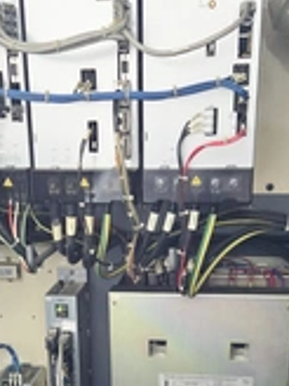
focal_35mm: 56
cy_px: 348
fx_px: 623
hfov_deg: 26.0
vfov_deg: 32.6
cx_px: 110
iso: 1000
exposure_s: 1/60
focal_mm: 5.4
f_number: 1.8
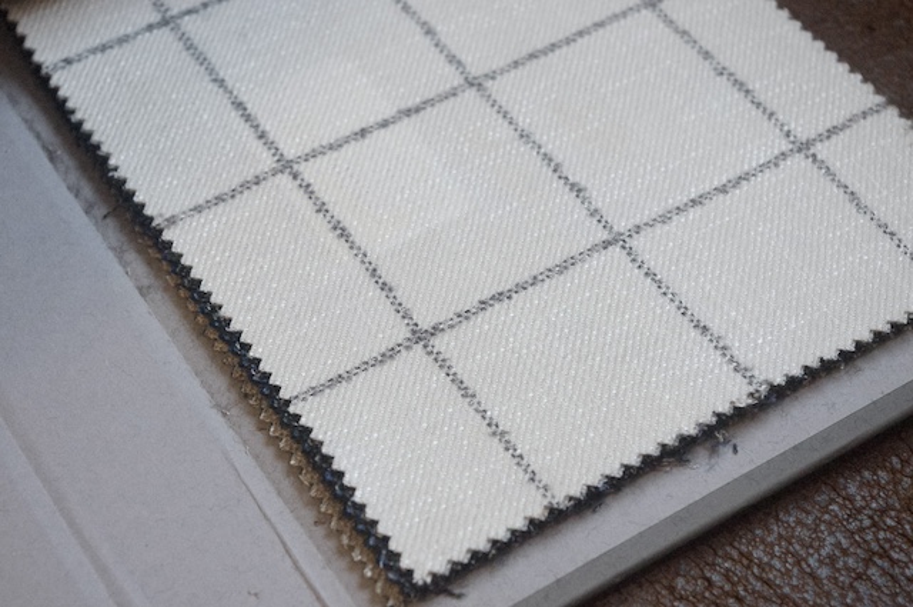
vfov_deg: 16.6
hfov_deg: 24.8
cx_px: 456
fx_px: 2077
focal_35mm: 82
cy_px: 304
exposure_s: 1/125
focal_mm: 55
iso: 6400
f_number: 8
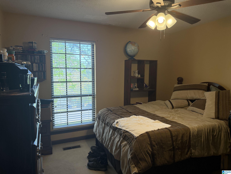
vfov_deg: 56.8
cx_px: 116
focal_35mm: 24
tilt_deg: -5.4
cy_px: 87
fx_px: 160
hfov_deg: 71.6
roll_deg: +0.1
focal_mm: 6.76
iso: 200
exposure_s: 1/183
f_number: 1.78
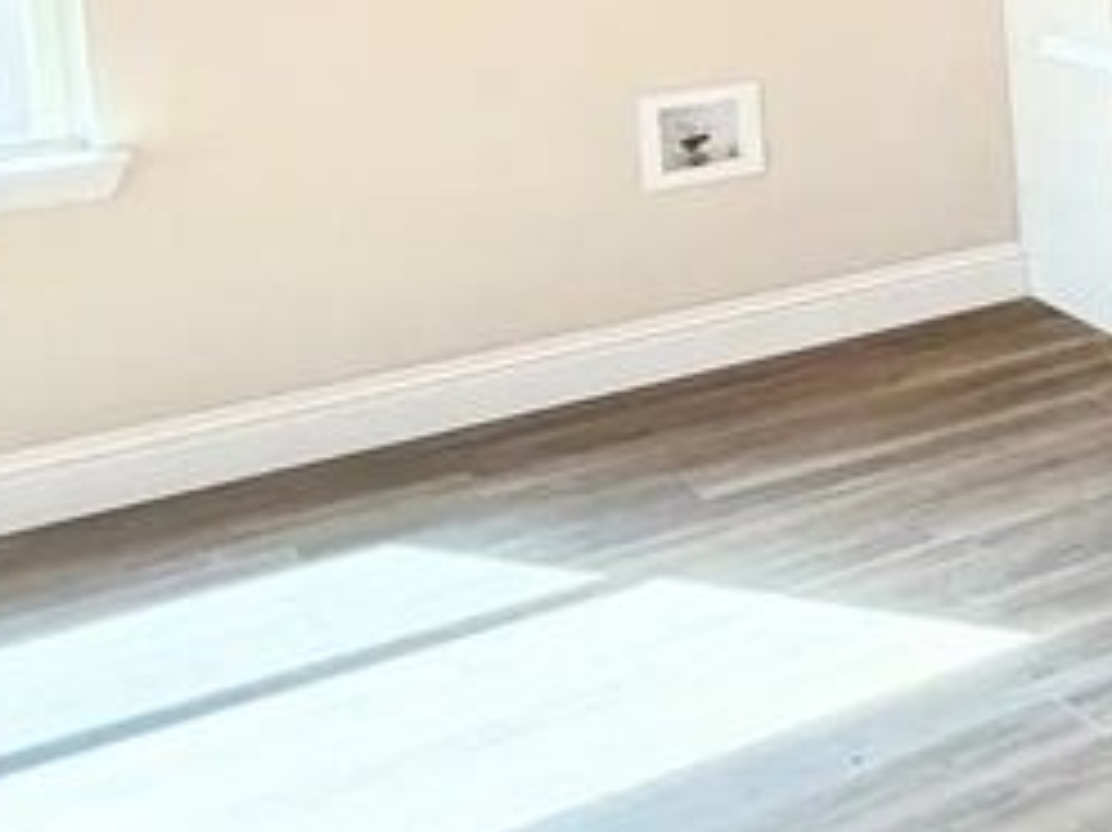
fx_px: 1862
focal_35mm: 58
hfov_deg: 19.0
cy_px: -148
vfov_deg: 23.2
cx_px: 2242
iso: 200
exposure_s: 1/120
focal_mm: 2.22
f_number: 2.2
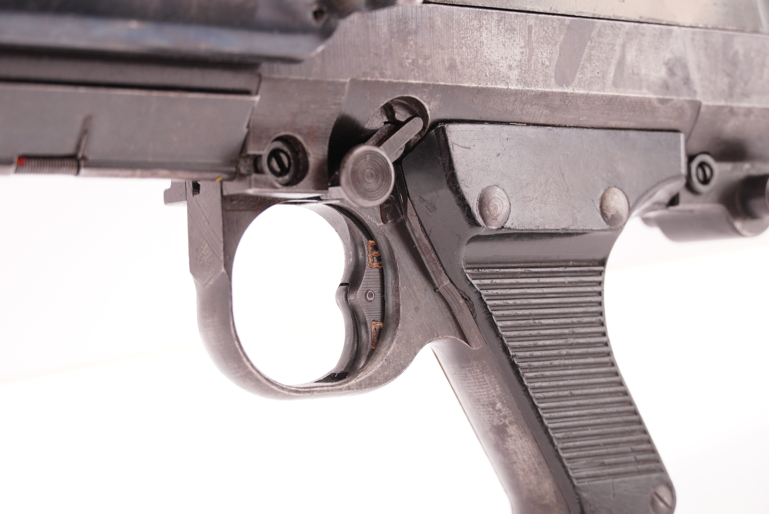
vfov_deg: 17.2
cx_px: 384
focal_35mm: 80
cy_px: 257
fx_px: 1699
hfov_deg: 25.5
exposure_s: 1/125
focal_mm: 53
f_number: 5.6
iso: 1000
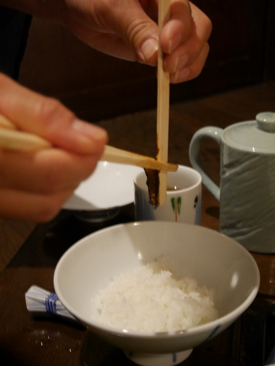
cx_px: 138
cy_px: 183
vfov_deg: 34.3
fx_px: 592
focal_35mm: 56
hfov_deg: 26.1
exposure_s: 1/13
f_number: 5.4
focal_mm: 28
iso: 3200
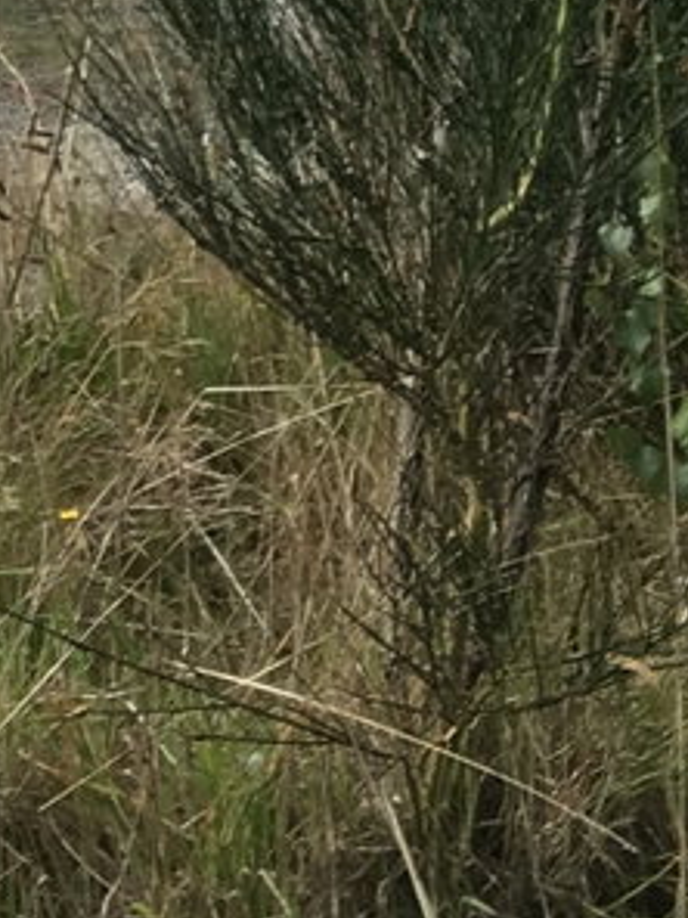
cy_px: -1284
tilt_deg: +9.1
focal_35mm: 157
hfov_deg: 8.8
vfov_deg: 10.7
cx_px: -756
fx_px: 4161
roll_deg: +0.2
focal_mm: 4.15
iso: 25
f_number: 2.2
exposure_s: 1/950
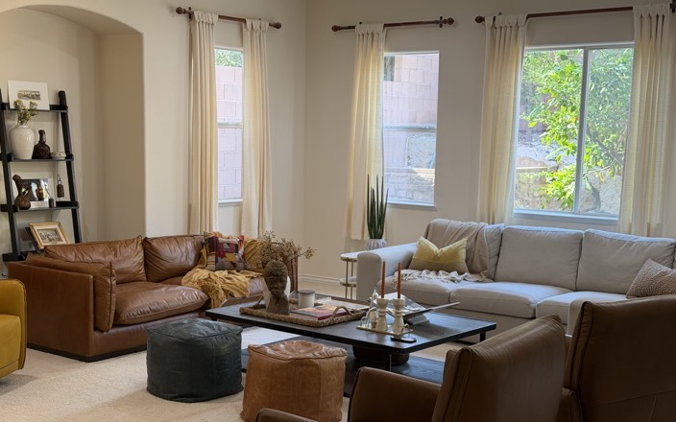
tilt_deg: -6.5
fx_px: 958
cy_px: 244
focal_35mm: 52
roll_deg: -0.6
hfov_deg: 38.9
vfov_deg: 24.8
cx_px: 331
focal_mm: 6.76
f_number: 1.78
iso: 100
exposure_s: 1/60
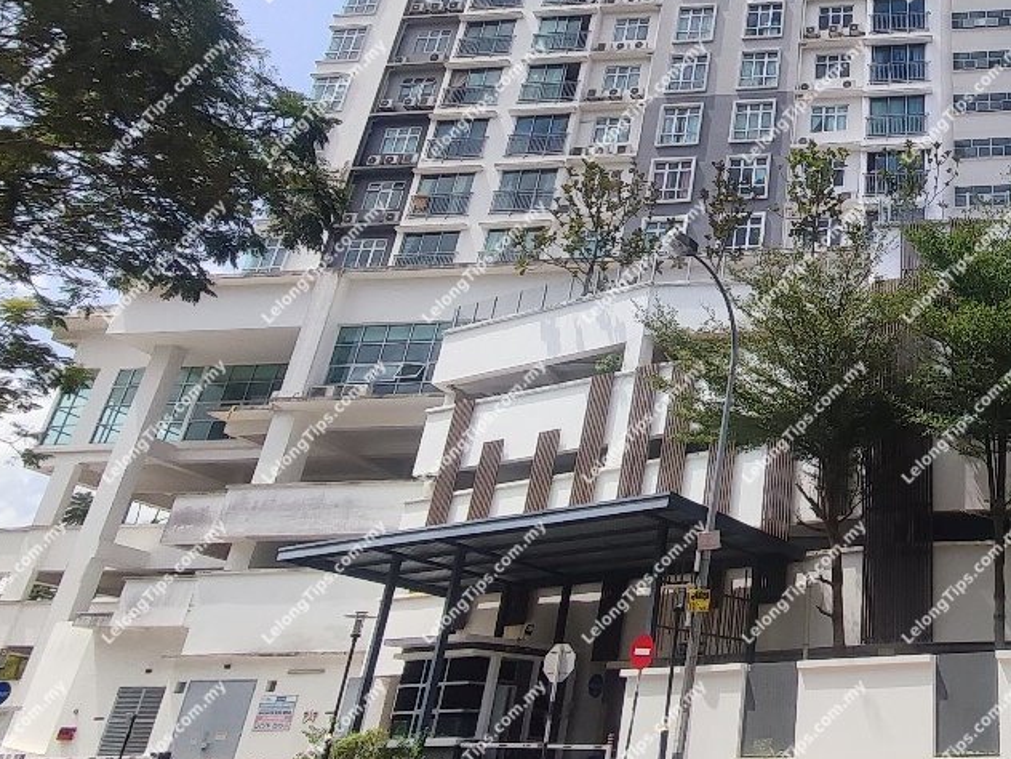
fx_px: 905
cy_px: 115
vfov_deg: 42.6
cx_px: 902
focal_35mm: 31
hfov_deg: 51.8
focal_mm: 1.65
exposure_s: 1/1576
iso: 50
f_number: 2.2
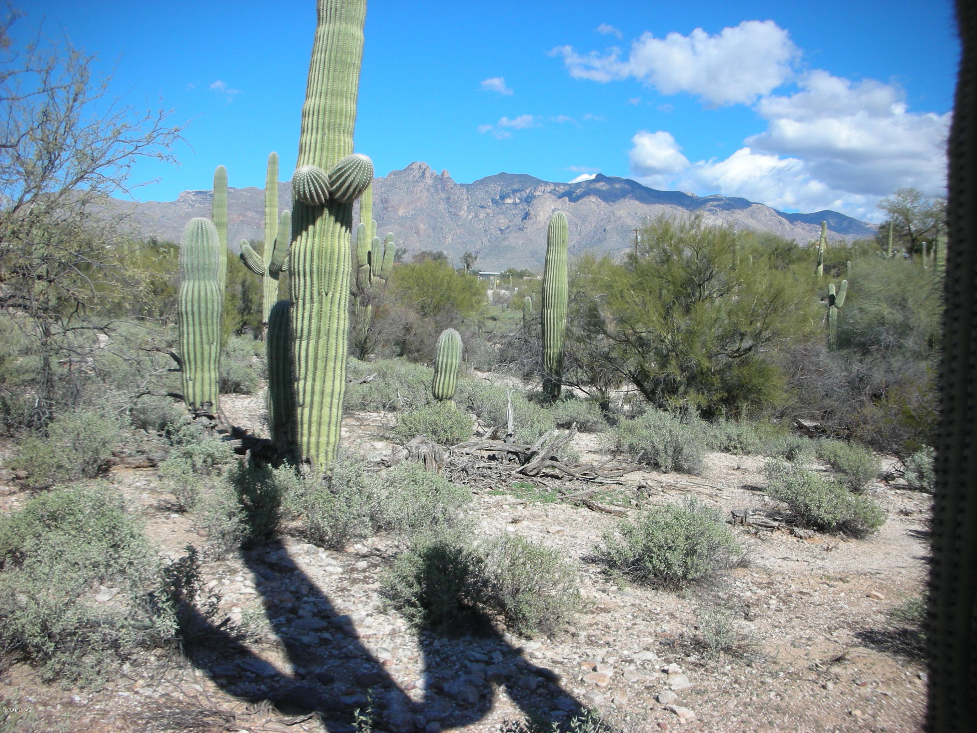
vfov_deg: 40.7
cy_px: 366
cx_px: 488
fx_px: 988
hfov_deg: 52.6
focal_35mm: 35
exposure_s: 1/96.3
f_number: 8.5
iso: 50
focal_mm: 5.8
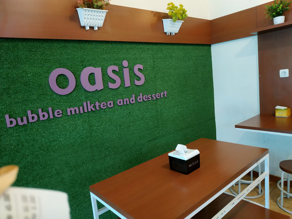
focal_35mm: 24
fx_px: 202
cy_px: 110
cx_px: 146
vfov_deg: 56.8
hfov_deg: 71.6
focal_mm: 3.94
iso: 640
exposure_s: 1/20
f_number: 1.9
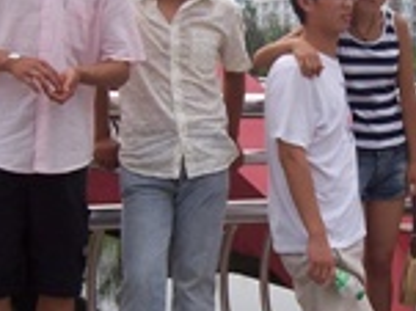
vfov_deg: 15.1
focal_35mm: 98
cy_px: 146
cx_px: 303
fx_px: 1177
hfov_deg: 19.9
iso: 80
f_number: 4
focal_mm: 5.5
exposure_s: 1/750
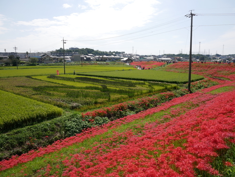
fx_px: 204
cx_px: 118
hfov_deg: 59.9
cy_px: 88
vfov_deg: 46.9
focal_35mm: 30
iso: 200
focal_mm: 15
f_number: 8
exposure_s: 1/500
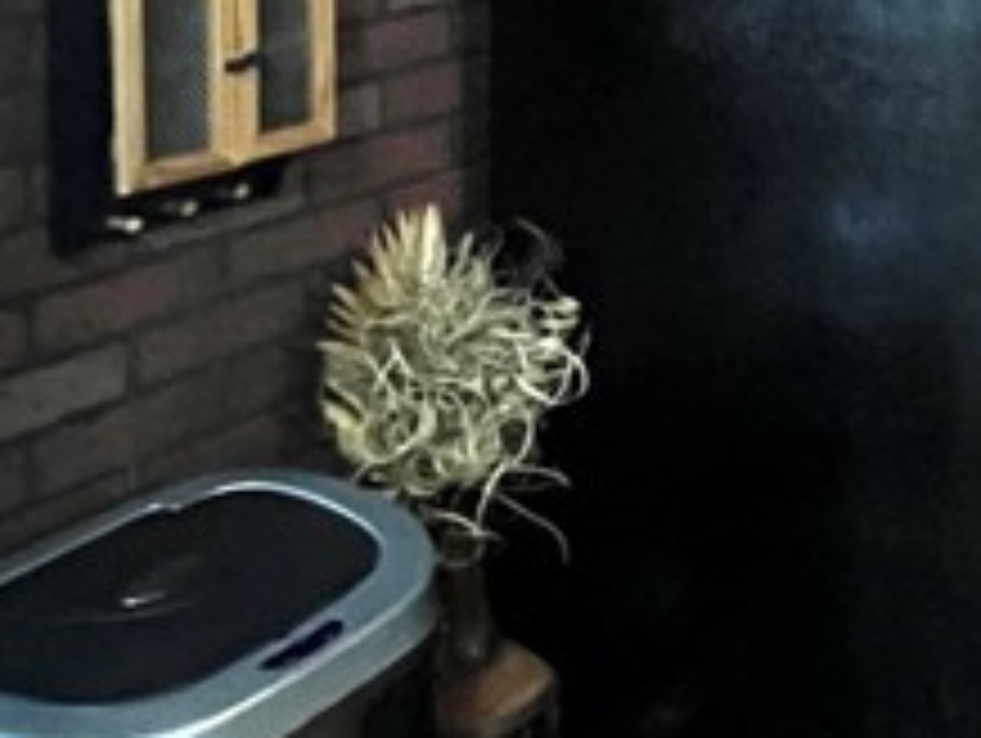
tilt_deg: -0.1
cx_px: 1539
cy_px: -292
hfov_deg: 23.8
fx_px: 1731
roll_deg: +1.0
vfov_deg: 21.2
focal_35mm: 61
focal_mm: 1.57
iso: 1000
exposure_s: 1/40
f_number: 1.8
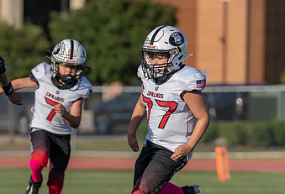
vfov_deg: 2.9
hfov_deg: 4.2
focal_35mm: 481
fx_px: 3834
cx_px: -33
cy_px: 138
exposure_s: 1/1600
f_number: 3.5
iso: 100
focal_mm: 182
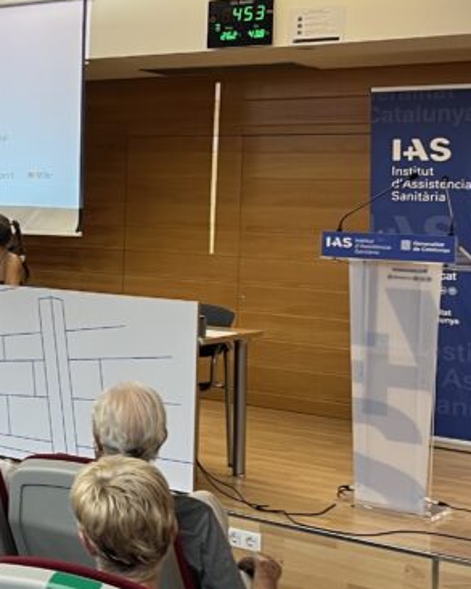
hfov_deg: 18.9
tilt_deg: -0.5
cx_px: -243
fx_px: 1237
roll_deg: -1.3
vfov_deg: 26.6
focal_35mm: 71
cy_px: 201
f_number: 1.6
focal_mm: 5.1
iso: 80
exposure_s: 1/50
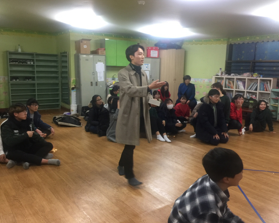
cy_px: 112
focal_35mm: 31
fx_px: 256
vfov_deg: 47.1
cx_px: 137
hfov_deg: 57.2
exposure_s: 1/15
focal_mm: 4.15
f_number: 2.2
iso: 64
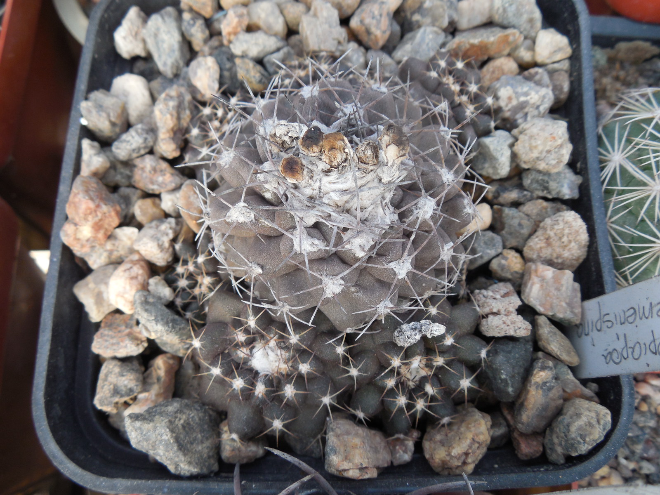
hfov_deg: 58.4
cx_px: 330
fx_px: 591
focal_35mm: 31
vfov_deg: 45.4
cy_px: 248
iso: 125
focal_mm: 5.6
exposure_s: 1/80
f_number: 3.6
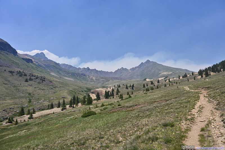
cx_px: 112
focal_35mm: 24
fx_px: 150
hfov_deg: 73.8
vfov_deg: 53.1
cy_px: 75
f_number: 6.3
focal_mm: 24
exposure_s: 1/640
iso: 64
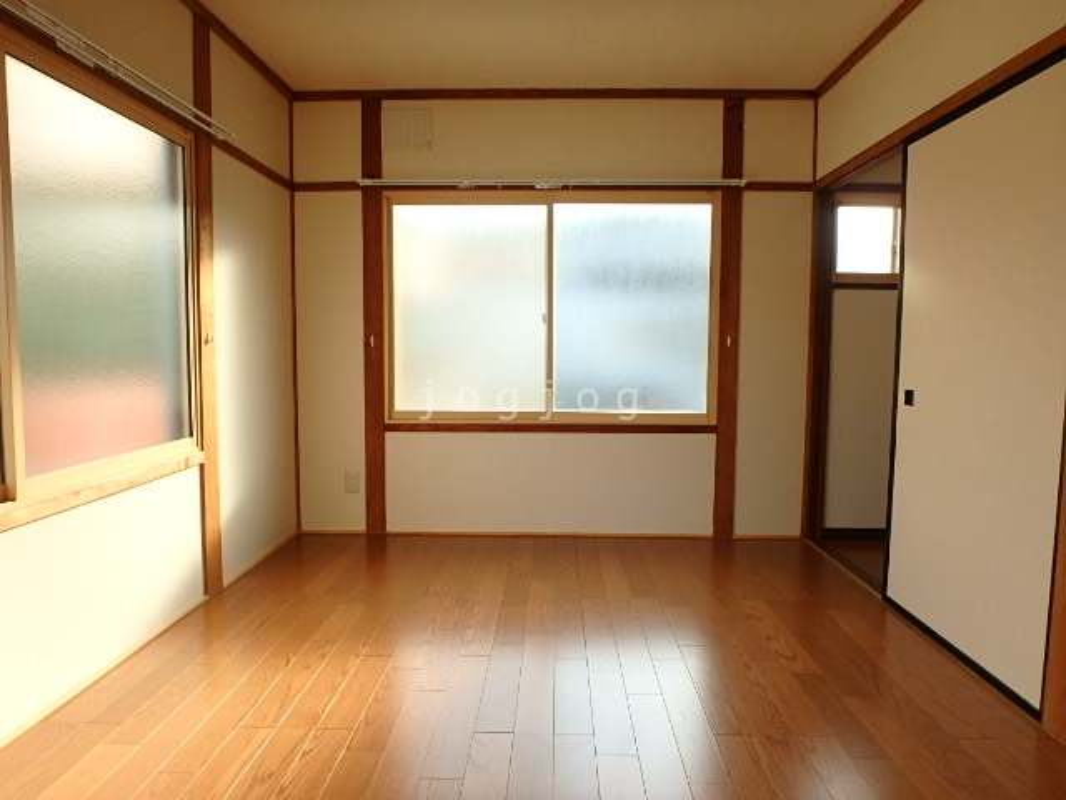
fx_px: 647
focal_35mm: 21
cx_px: 533
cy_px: 400
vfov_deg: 63.4
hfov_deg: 79.0
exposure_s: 1/100
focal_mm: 3.7
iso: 125
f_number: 3.5
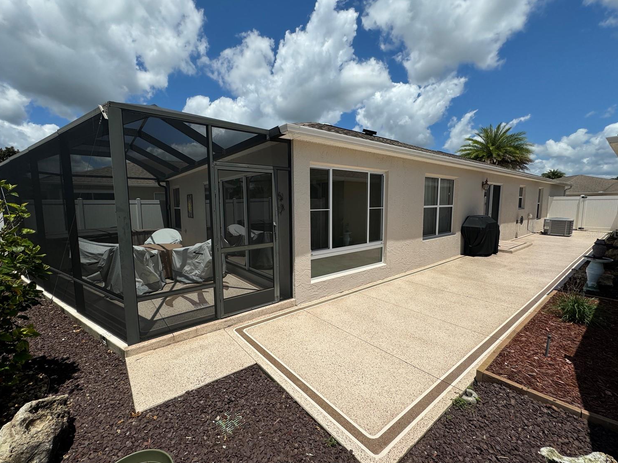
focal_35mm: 15
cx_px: 293
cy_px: 234
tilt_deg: -6.9
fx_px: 268
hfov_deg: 98.1
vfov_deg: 81.8
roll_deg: +0.5
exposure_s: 1/3390
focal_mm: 2.22
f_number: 2.2
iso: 50
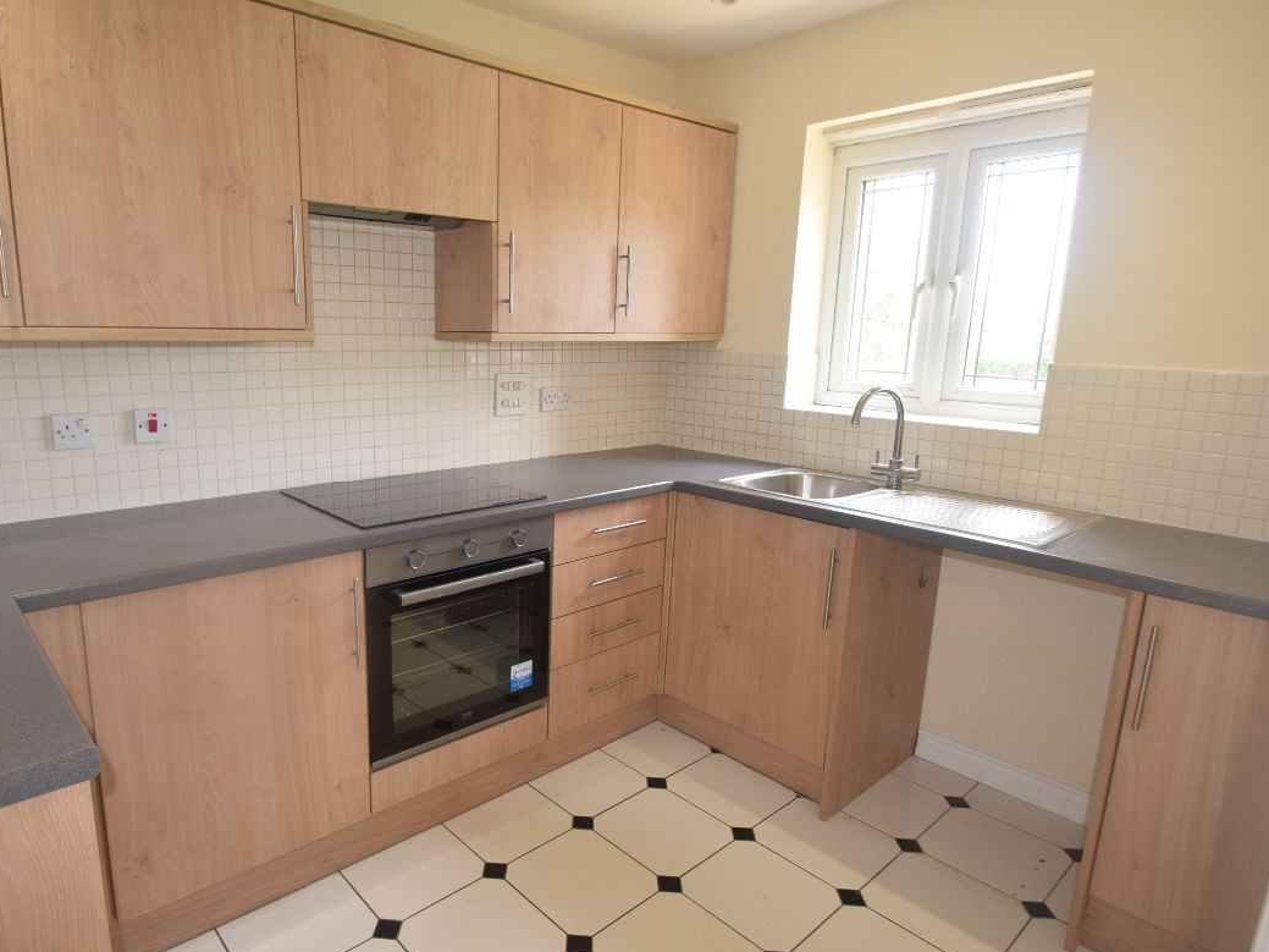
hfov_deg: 81.2
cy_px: 471
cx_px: 539
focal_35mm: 20
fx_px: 733
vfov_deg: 66.0
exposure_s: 1/100
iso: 800
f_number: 5
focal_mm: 12
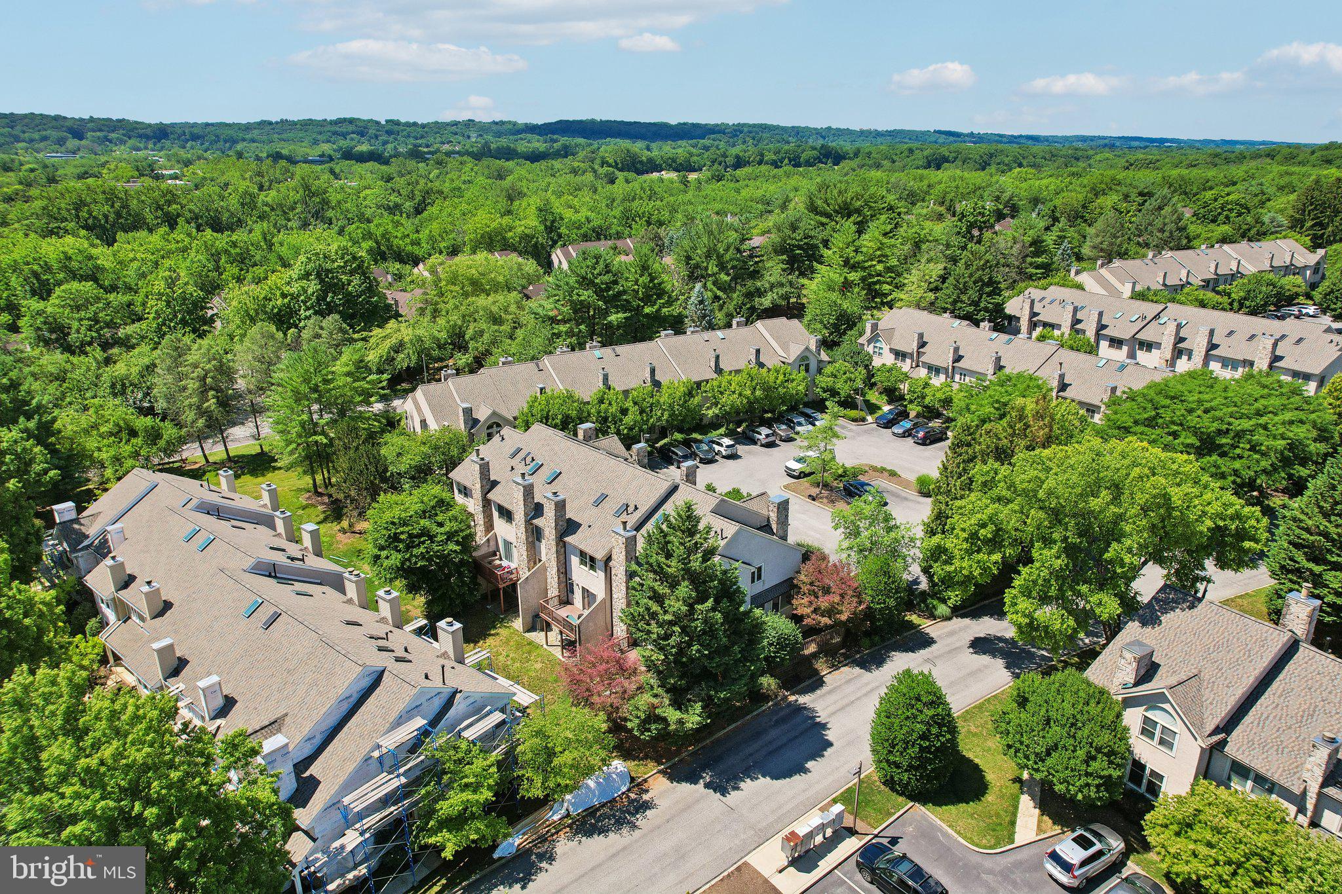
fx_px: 820
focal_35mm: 22
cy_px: 447
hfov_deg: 78.6
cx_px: 671
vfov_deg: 57.2
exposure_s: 1/2500
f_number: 2.8
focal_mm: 8.4
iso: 100
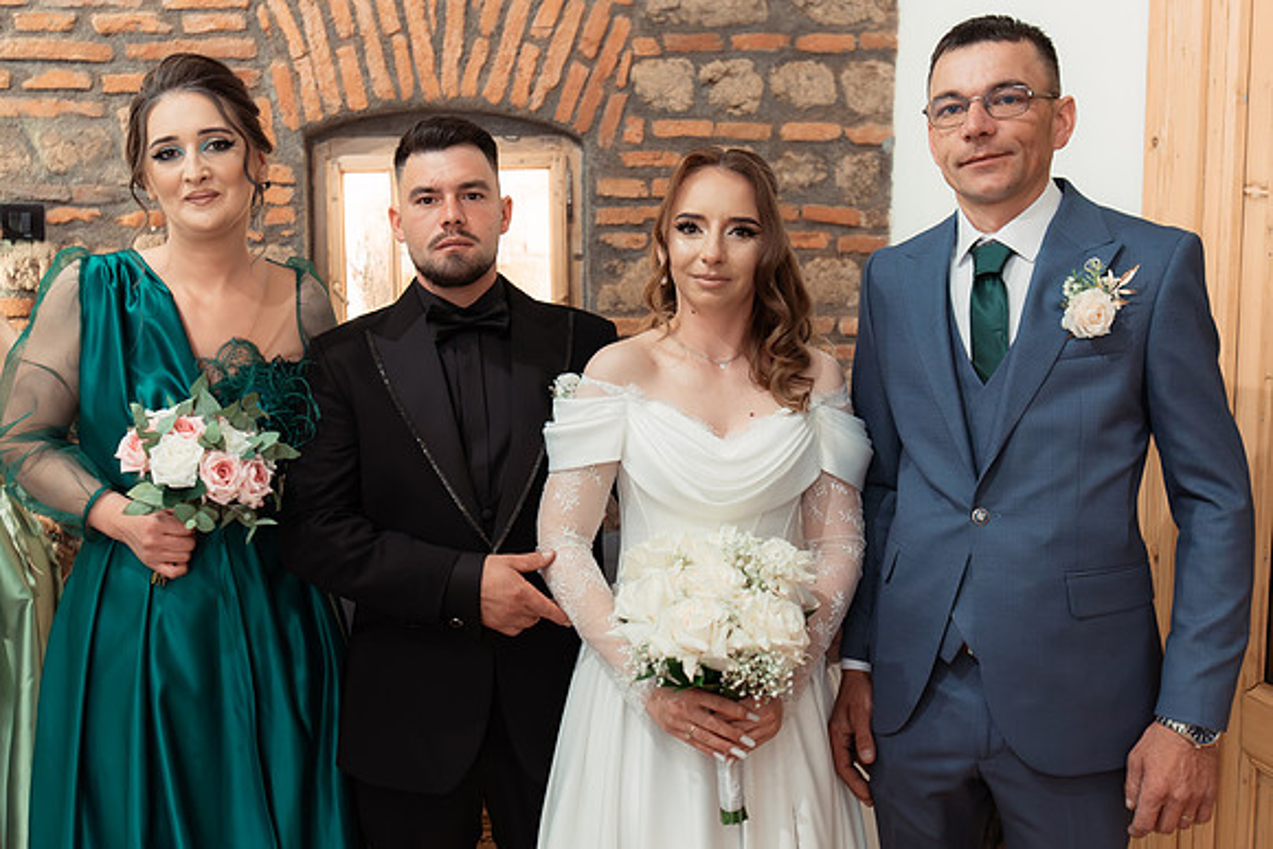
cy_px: 410
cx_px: 611
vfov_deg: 37.5
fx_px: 1250
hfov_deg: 54.0
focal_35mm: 35
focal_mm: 30
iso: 2500
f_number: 2.8
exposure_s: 1/200
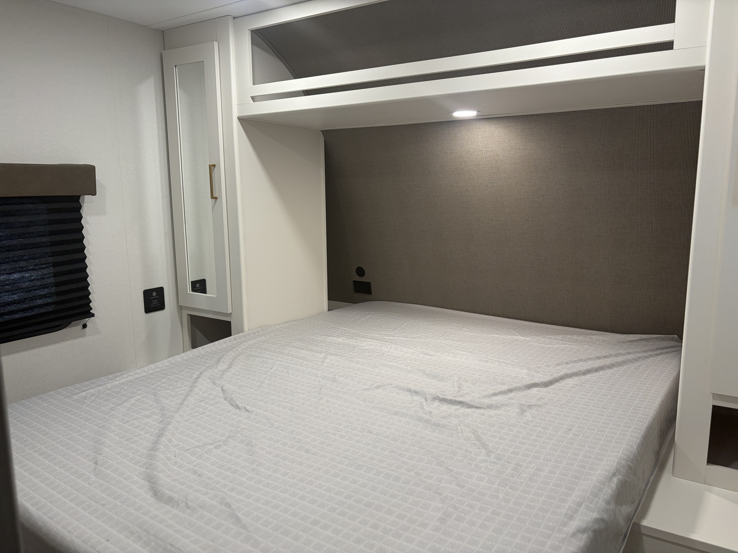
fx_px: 554
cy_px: 276
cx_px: 369
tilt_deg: -9.7
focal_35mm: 26
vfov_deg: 53.1
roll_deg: +1.2
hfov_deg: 67.3
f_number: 1.6
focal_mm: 5.96
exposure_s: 1/86
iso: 125
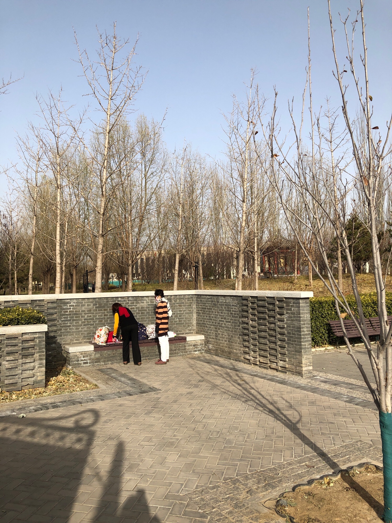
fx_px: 423
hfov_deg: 49.7
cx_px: 196
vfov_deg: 63.4
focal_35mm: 28
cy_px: 262
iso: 20
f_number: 1.8
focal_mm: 4
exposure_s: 1/1919
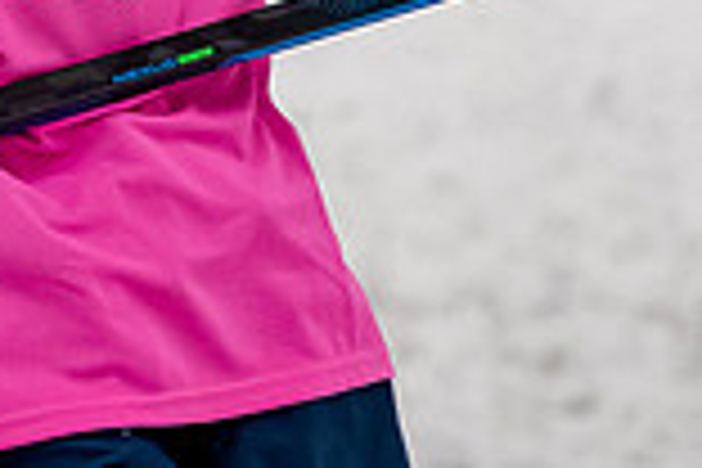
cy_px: -703
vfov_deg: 0.8
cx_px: -179
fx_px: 32231
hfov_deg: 1.2
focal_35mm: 1653
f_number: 3.5
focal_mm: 200
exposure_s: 1/800
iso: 2000
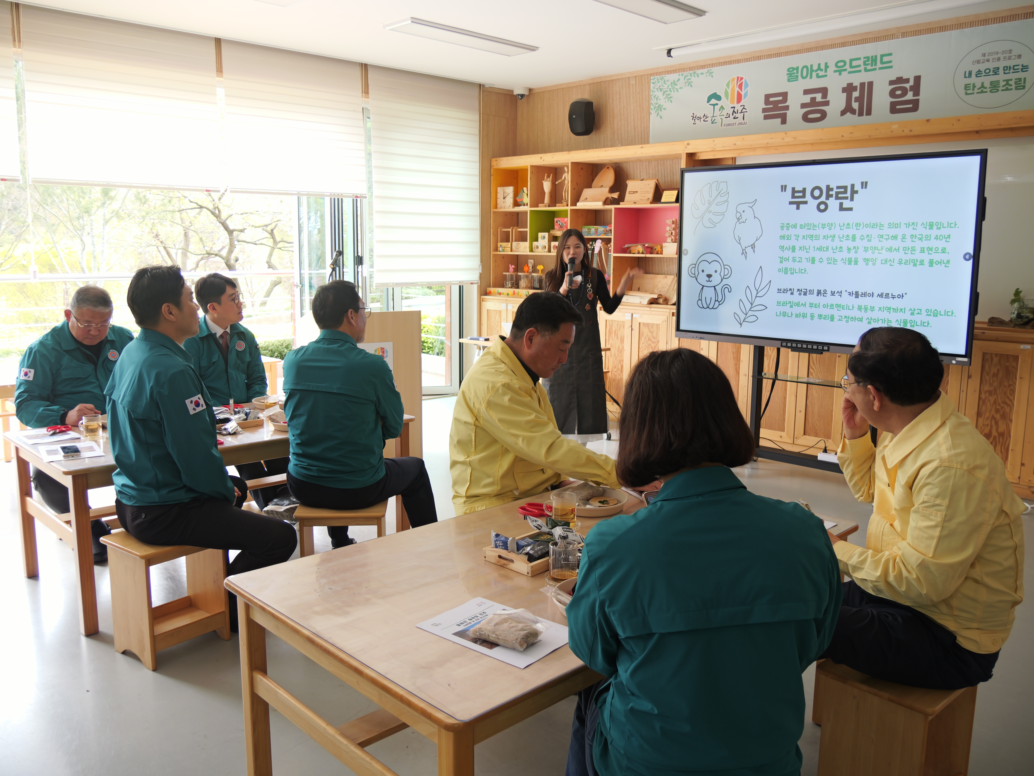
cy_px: 388
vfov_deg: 49.8
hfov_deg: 63.4
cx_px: 517
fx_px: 837
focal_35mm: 28
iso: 100
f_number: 3.5
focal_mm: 14
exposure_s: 1/30
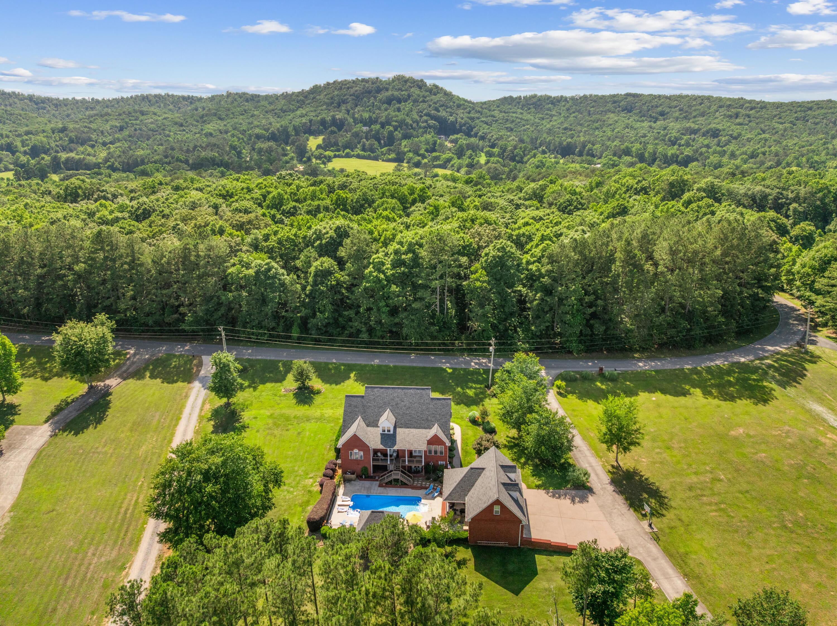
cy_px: 313
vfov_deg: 56.8
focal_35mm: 24
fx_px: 580
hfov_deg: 71.6
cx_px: 418
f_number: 2.8
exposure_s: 1/2000
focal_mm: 12.29
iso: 280
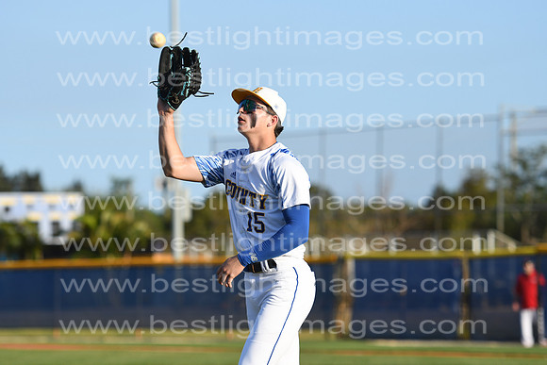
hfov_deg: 10.2
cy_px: 182
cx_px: 274
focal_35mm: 202
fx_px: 3077
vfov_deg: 6.8
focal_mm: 135
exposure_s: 1/1600
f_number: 2.8
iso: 100
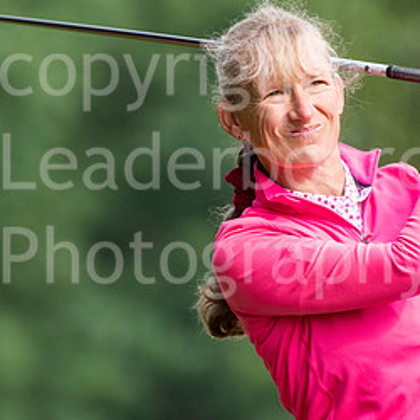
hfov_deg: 1.3
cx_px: 220
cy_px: 177
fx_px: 18683
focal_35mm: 1361
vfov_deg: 1.3
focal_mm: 460
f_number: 6.3
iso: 800
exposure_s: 1/1250
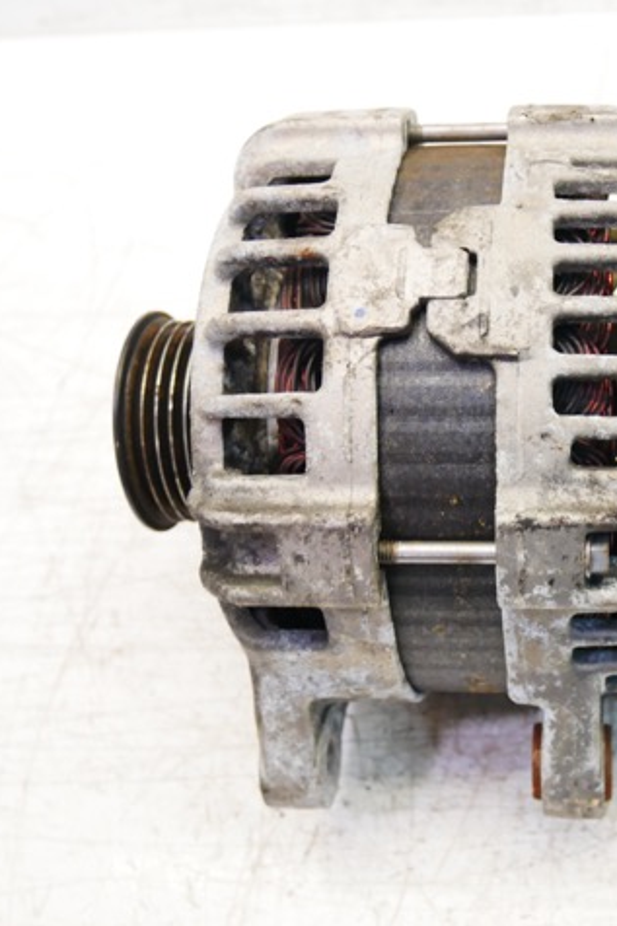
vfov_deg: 46.4
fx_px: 1080
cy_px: 464
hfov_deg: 30.9
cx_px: 516
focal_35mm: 42
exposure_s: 1/60
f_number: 3.8
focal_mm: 15
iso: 800
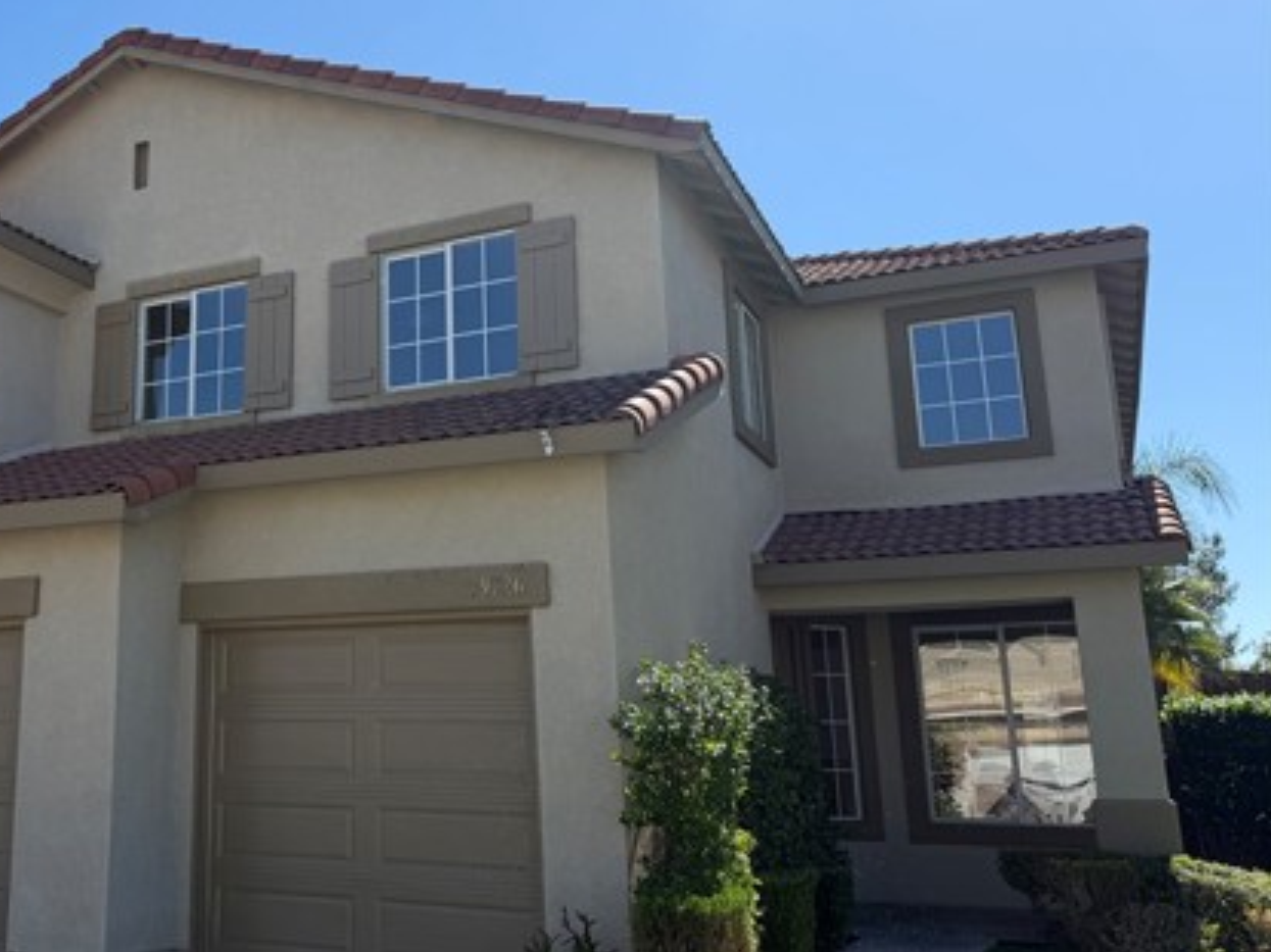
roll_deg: +0.0
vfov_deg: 38.6
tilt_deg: +12.5
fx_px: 1358
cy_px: 416
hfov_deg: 48.0
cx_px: 297
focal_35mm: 37
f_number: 1.78
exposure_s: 1/3759
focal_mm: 6.76
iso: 80
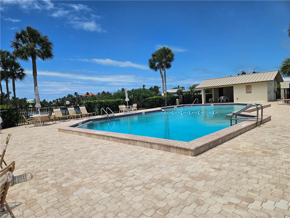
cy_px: 109
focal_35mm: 23
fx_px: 193
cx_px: 145
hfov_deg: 73.9
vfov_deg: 58.9
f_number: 1.8
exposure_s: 1/3882
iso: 25
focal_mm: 5.4
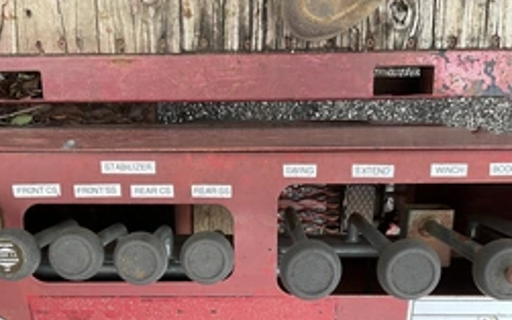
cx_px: 255
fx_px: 684
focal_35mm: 49
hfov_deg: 41.0
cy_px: 281
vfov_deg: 25.6
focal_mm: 3
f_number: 1.8
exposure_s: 1/206
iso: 20
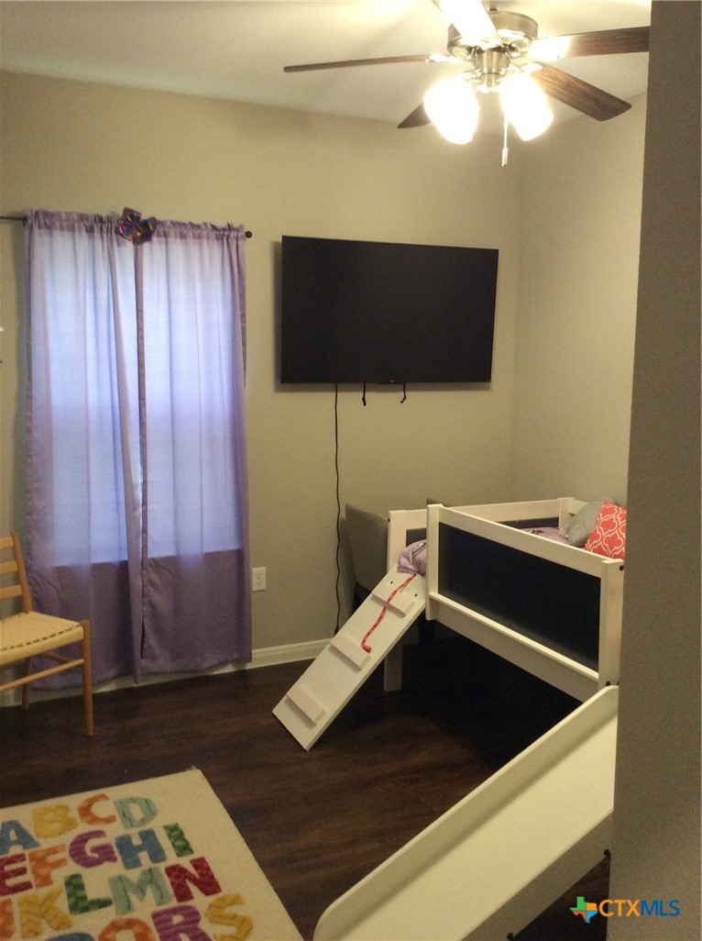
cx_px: 351
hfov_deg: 44.0
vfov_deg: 56.9
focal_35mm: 32
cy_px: 470
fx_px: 868
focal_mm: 3.3
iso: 160
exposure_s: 1/24
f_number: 2.4
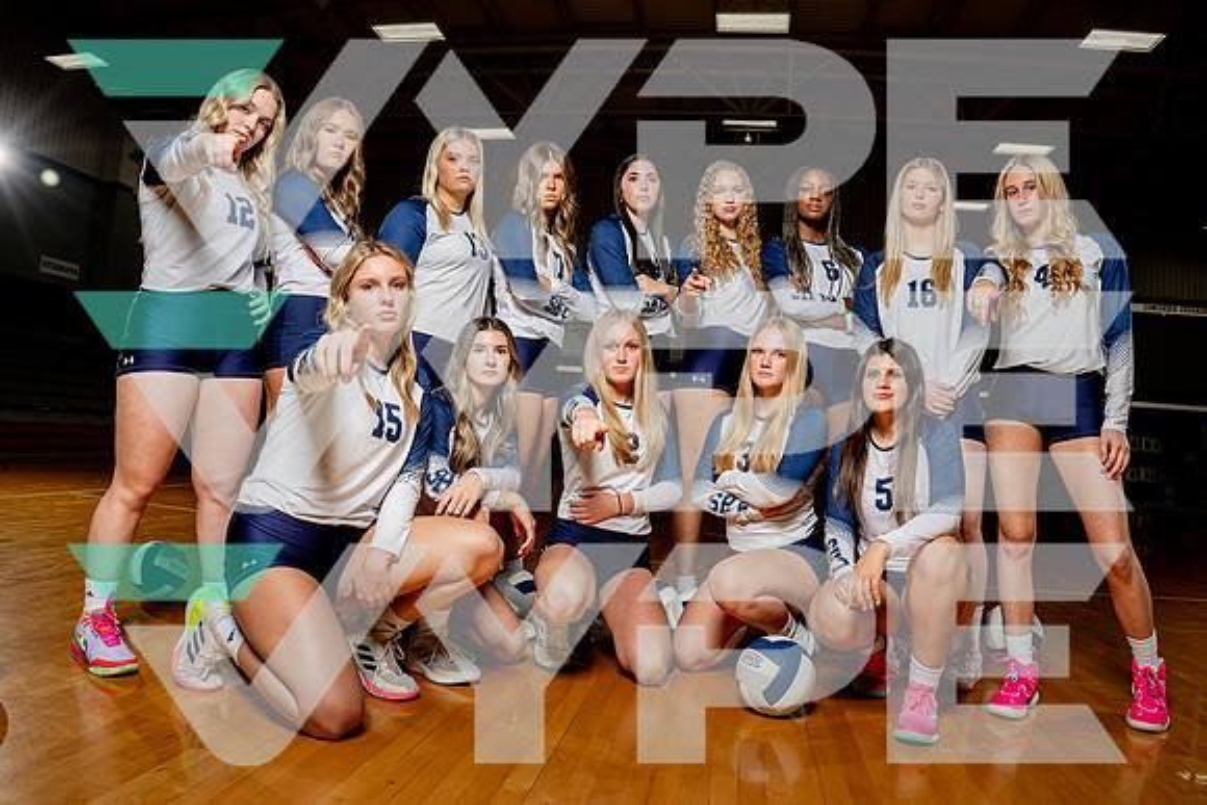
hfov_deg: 74.3
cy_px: 398
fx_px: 797
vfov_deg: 53.6
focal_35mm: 24
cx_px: 592
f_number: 8
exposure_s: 1/250
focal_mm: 20
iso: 250
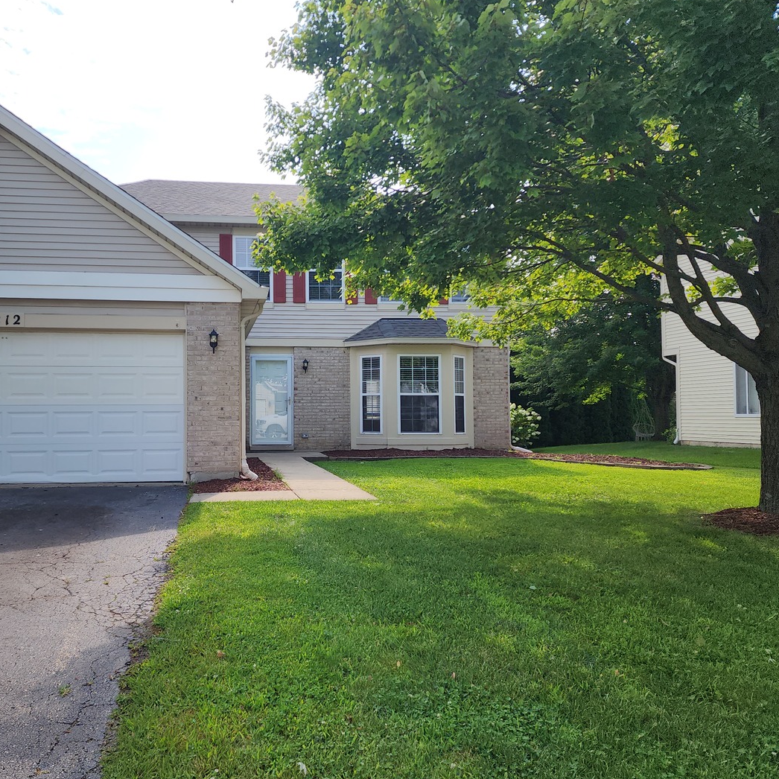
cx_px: 290
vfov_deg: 57.3
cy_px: 393
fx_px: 713
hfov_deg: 56.6
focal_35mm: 28
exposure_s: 1/775
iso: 12
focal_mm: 6.4
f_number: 1.8
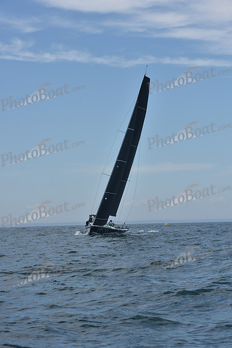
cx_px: 116
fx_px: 1014
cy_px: 174
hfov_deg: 13.0
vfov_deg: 19.5
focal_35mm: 105
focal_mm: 105
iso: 250
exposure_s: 1/800
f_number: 10
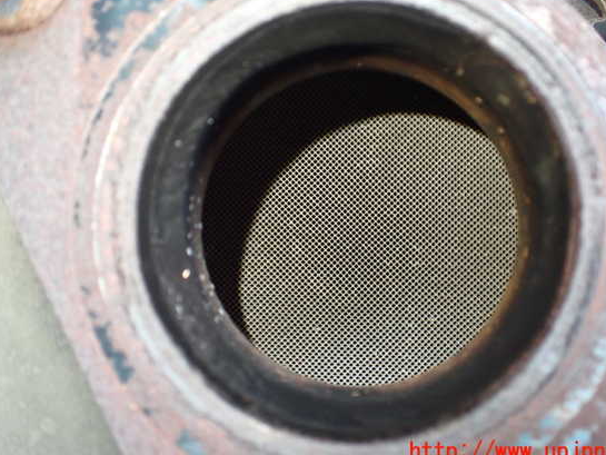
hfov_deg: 55.3
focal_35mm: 33
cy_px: 216
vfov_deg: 42.9
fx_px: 578
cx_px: 327
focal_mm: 5.4
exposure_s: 1/125
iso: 640
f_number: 2.3
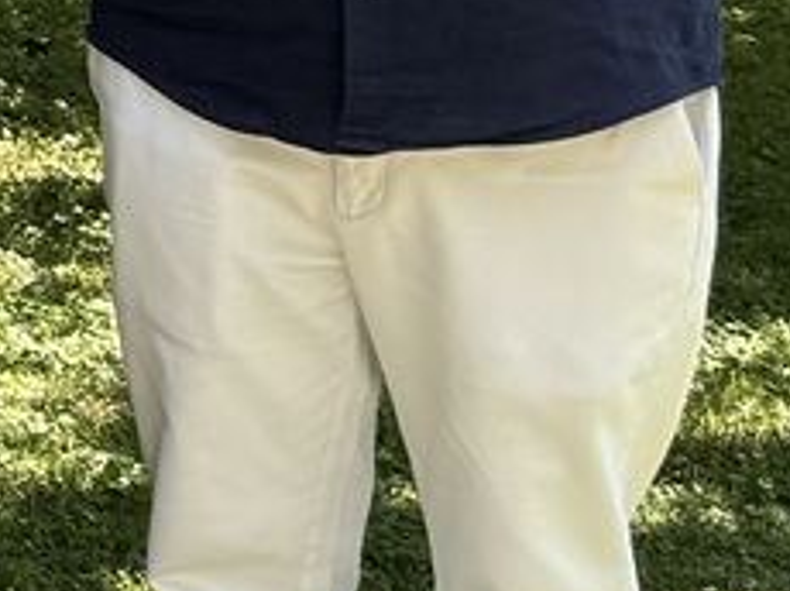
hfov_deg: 9.0
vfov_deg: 7.9
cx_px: -1568
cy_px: -620
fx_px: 4081
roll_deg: -0.1
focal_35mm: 179
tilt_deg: -1.0
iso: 80
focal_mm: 6.76
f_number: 1.78
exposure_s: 1/966
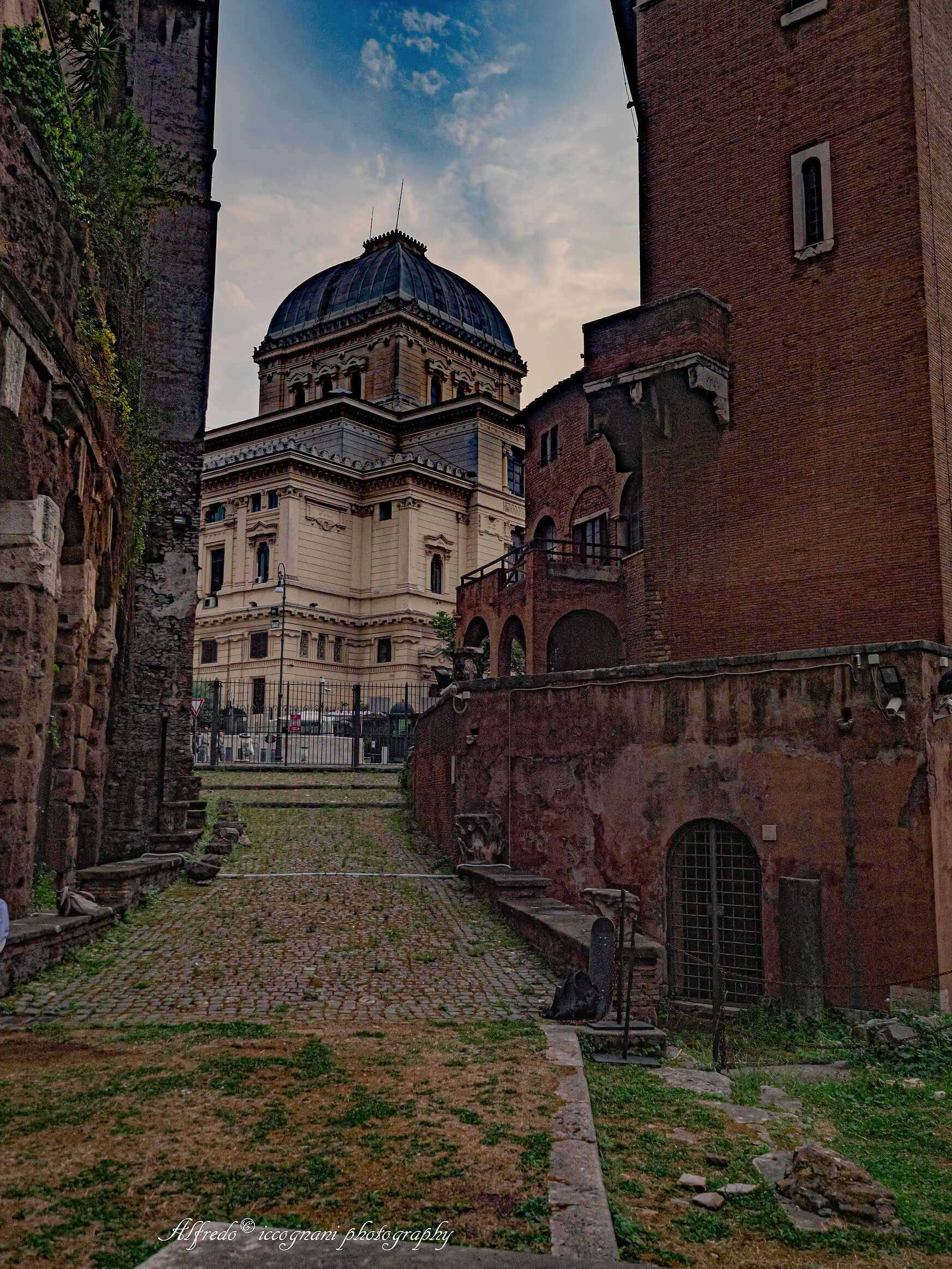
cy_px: 616
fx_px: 1173
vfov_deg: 56.8
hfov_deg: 44.2
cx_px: 487
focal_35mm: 32
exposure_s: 1/8000
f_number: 2.8
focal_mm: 15
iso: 400
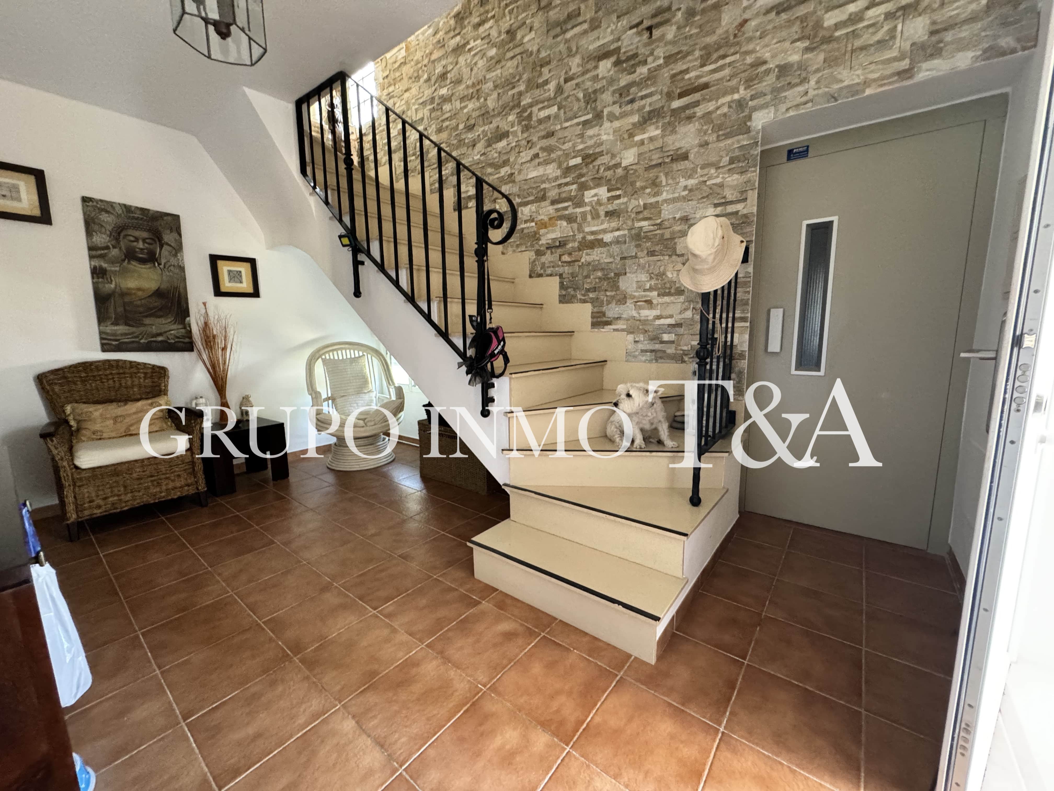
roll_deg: +0.4
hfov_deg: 102.1
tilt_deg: -8.0
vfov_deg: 85.7
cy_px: 396
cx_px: 527
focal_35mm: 14
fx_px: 426
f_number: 2.2
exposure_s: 1/50
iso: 640
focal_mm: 2.22
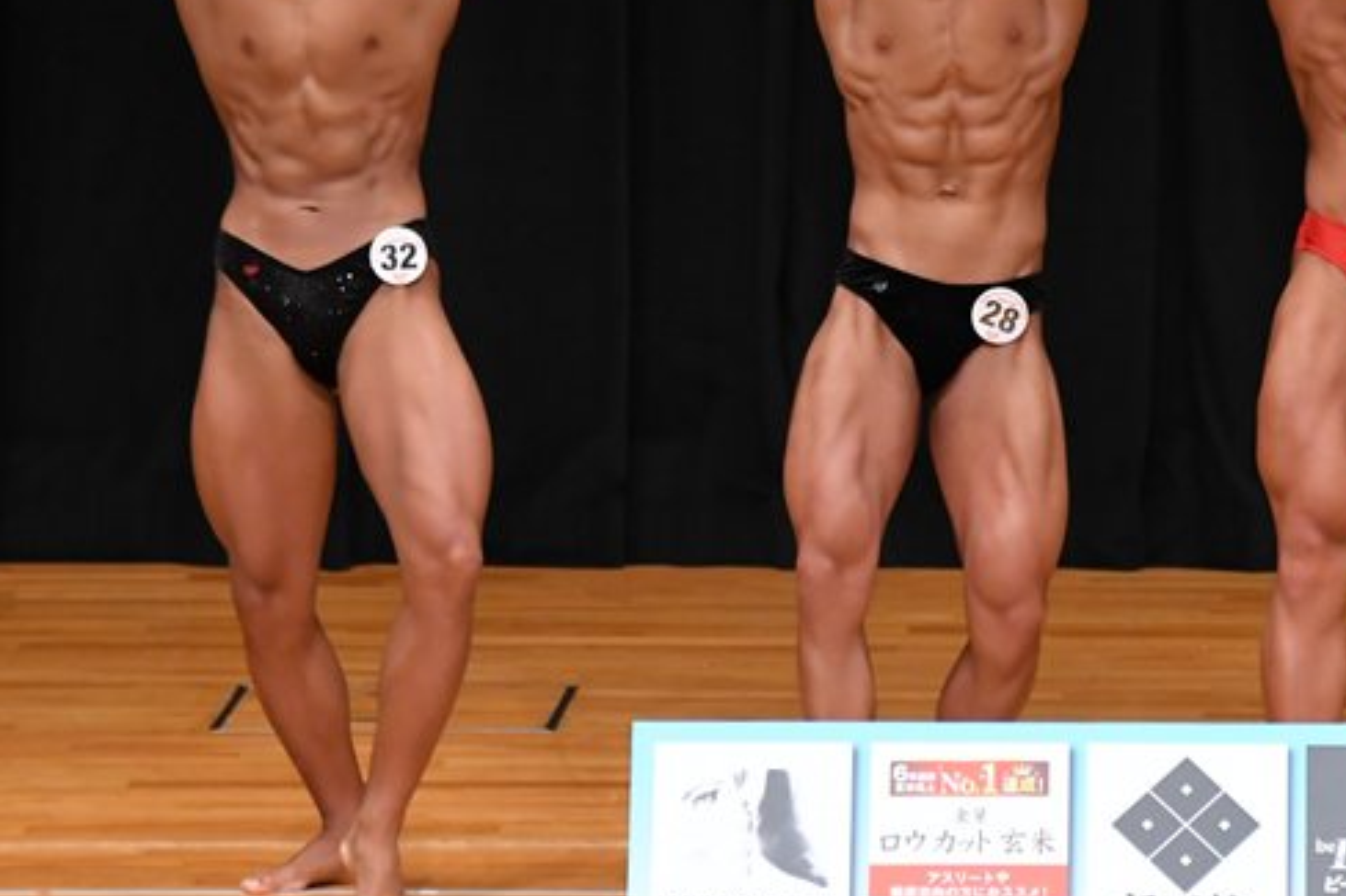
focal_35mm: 476
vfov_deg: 2.9
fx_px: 17790
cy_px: 232
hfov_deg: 4.3
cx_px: 823
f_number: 5.6
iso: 3200
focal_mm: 200
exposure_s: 1/400
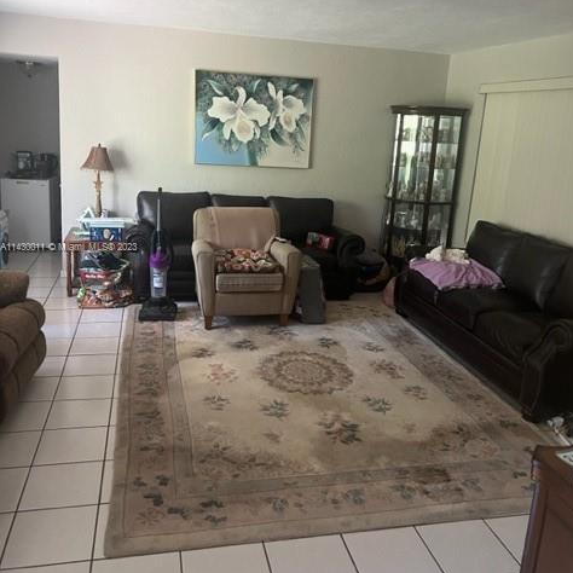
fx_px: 581
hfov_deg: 52.5
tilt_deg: -13.6
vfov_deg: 52.4
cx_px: 289
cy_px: 248
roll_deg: -3.2
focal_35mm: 31
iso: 250
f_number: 1.5
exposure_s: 1/60
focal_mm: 5.7
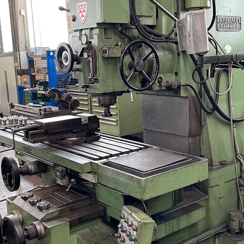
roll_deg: +1.5
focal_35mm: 48
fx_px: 383
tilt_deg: -9.8
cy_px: 129
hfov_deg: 35.3
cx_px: 134
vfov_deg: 35.3
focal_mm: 4.2
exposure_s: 1/73
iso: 125
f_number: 1.6
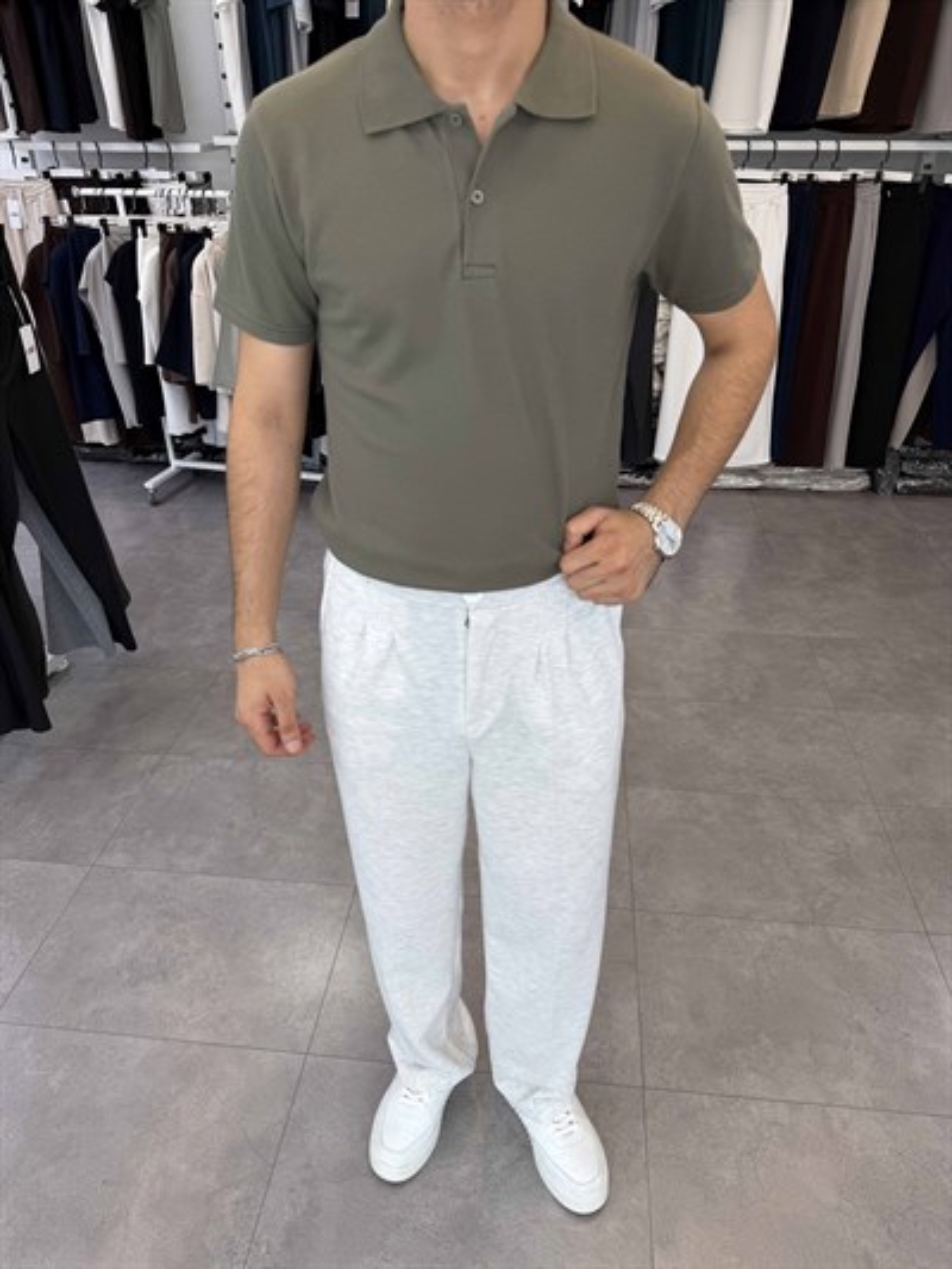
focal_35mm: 24
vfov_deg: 71.6
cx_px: 476
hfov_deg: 56.8
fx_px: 880
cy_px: 634
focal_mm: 6.76
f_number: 1.78
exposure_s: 1/240
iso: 64
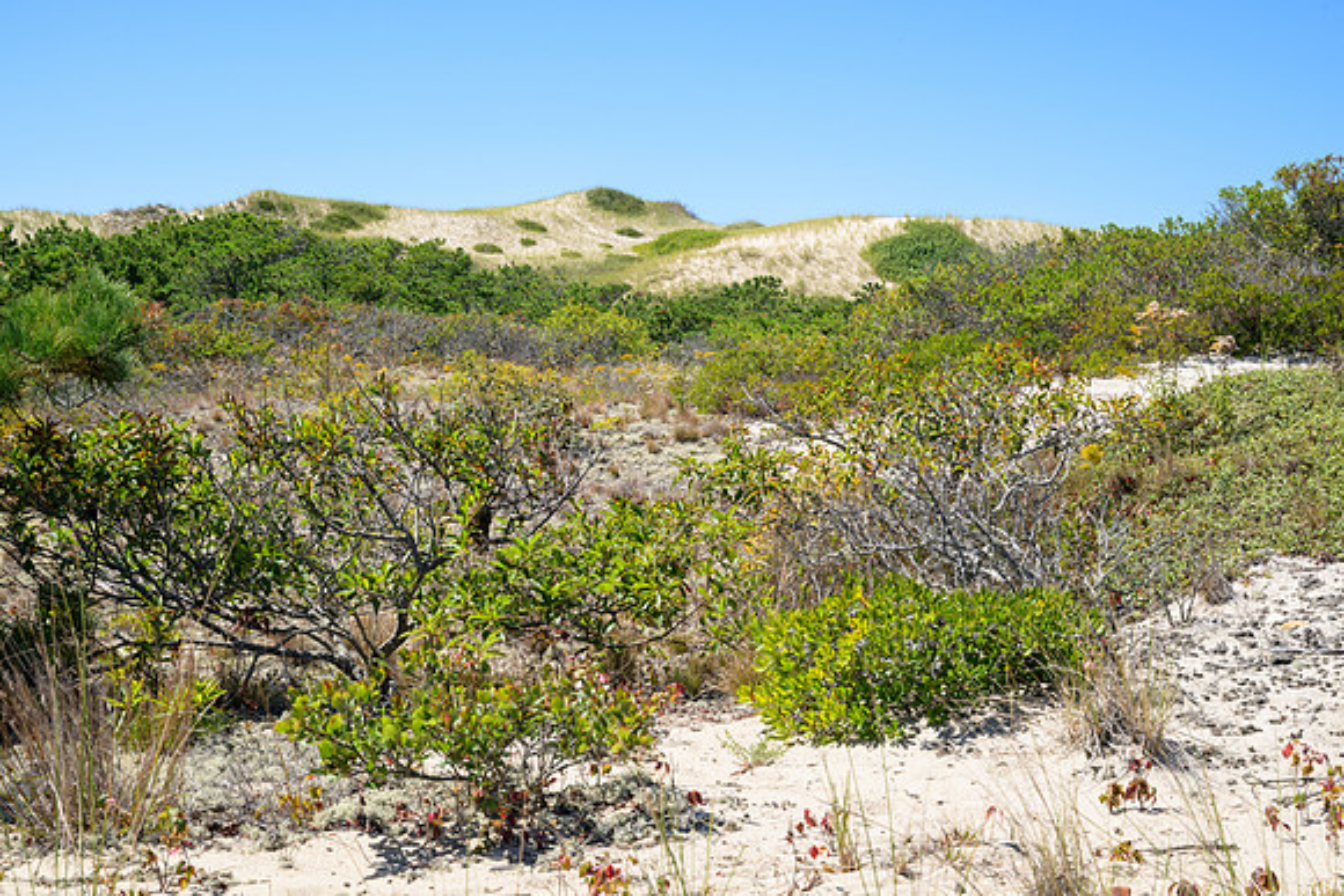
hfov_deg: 35.6
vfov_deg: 24.2
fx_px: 2091
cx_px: 672
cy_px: 448
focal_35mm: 56
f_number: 14
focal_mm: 56
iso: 400
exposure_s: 1/320
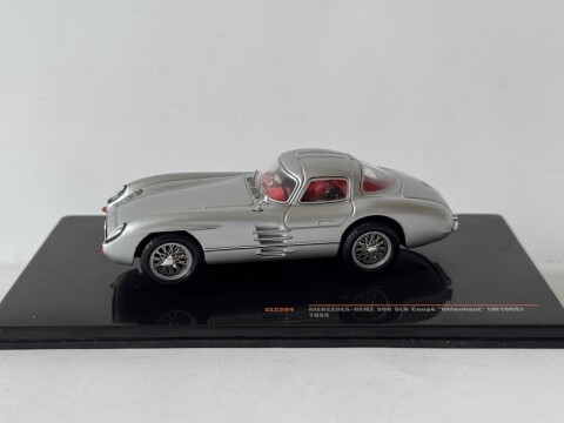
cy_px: 212
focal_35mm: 48
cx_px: 282
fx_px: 782
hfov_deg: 39.7
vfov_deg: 30.3
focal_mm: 6.76
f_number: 1.78
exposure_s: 1/121
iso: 80
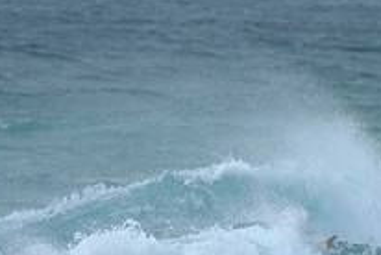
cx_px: 458
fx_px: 16385
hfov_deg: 1.3
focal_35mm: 1546
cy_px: 309
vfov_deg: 0.9
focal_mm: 400
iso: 500
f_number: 8
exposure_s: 1/2000
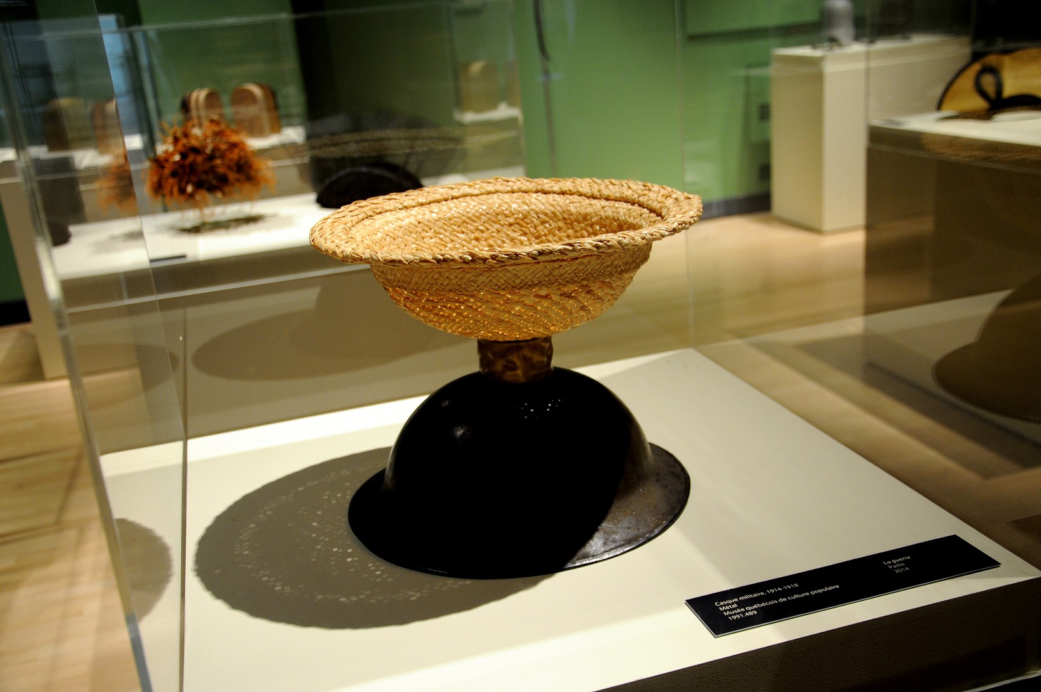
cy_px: 346
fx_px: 1083
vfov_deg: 35.4
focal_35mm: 38
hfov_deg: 51.3
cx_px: 520
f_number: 4
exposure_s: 1/30
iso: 450
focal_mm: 25
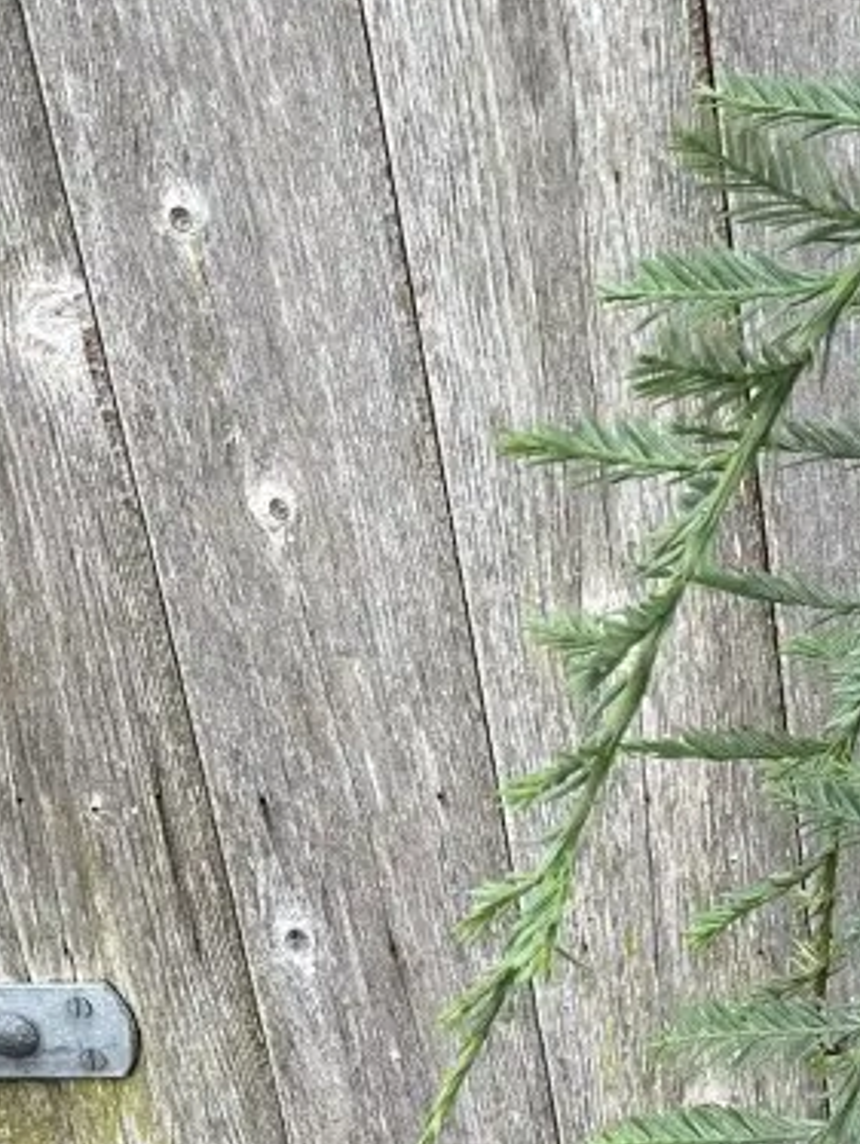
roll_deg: +2.9
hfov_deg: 18.0
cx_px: 1209
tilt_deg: -27.2
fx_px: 2482
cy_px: 860
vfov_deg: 25.7
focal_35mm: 75
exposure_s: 1/127
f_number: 1.6
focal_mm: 5.1
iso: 32
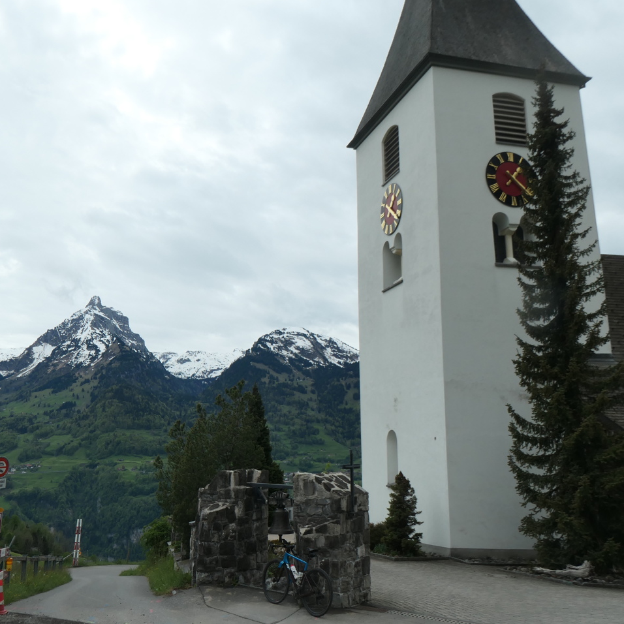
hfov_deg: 50.7
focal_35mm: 32
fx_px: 653
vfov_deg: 51.1
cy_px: 313
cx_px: 240
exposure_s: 1/800
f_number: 7.1
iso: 200
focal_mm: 8.8
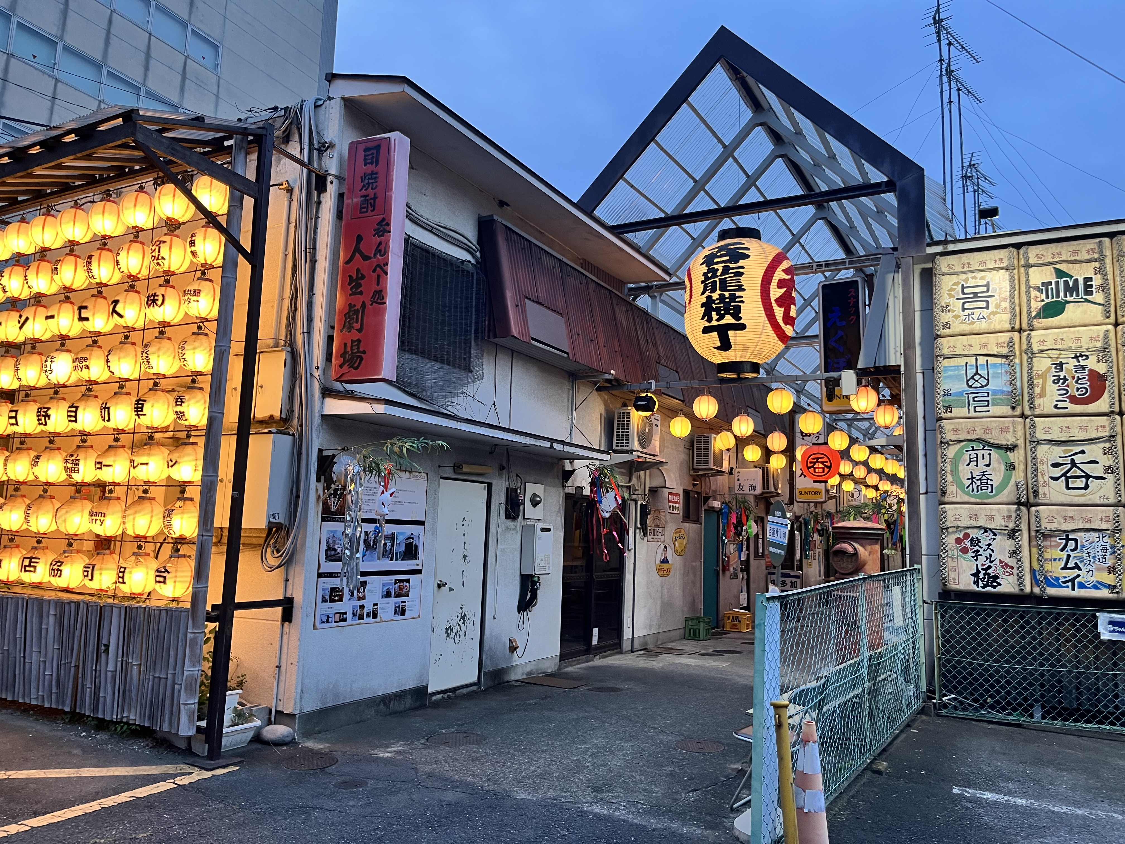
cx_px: 562
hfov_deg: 67.3
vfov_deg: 53.1
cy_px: 422
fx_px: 845
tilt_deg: +7.7
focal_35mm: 26
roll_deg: -2.9
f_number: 1.6
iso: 64
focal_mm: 5.1
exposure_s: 1/50
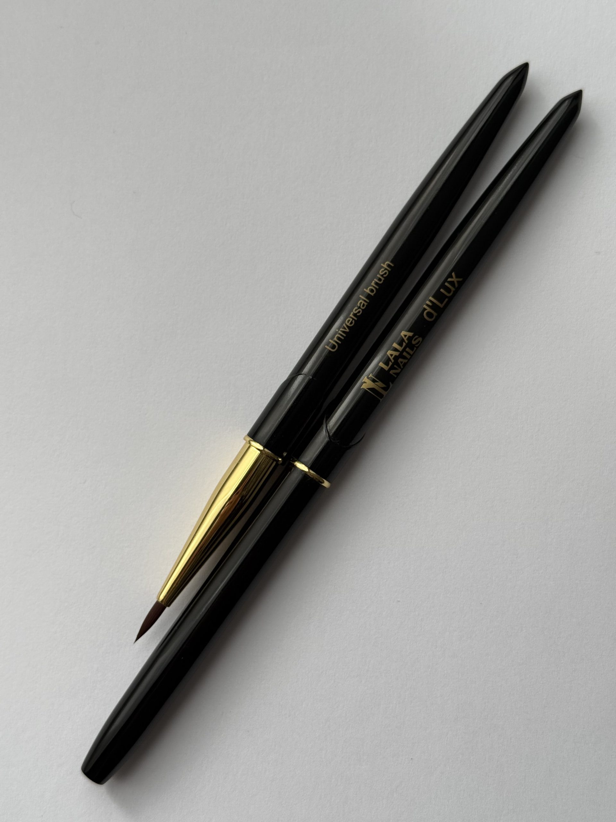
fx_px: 1139
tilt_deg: -87.0
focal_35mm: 48
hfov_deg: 30.3
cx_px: 308
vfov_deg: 39.7
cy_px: 411
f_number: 1.78
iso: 64
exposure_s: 1/1715
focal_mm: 6.76
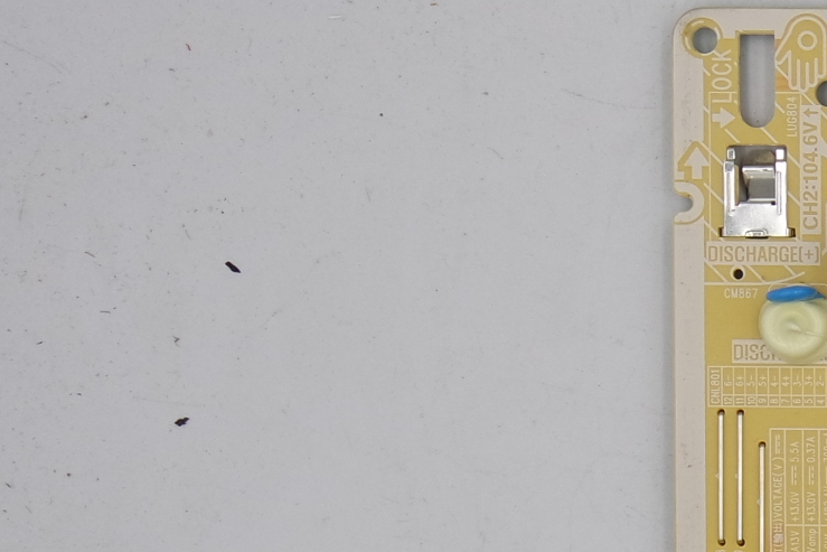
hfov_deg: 12.4
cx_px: 1556
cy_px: 581
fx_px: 3423
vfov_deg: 9.1
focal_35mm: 149
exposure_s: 1/125
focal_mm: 14
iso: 160
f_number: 5.6
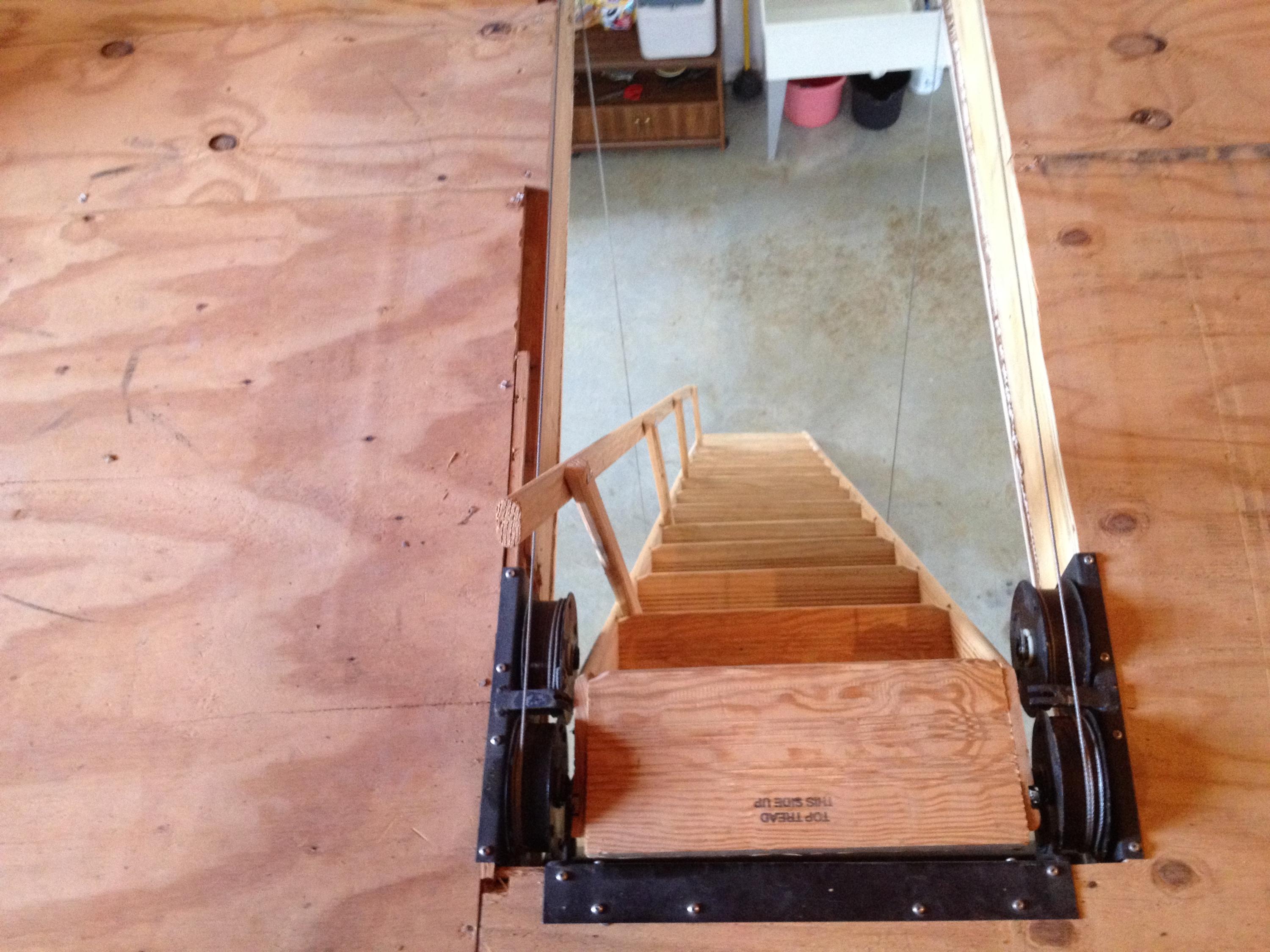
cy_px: 476
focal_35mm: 35
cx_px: 635
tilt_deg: -61.8
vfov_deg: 40.7
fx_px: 1284
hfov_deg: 52.6
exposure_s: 1/20
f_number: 2.4
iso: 250
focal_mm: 4.28
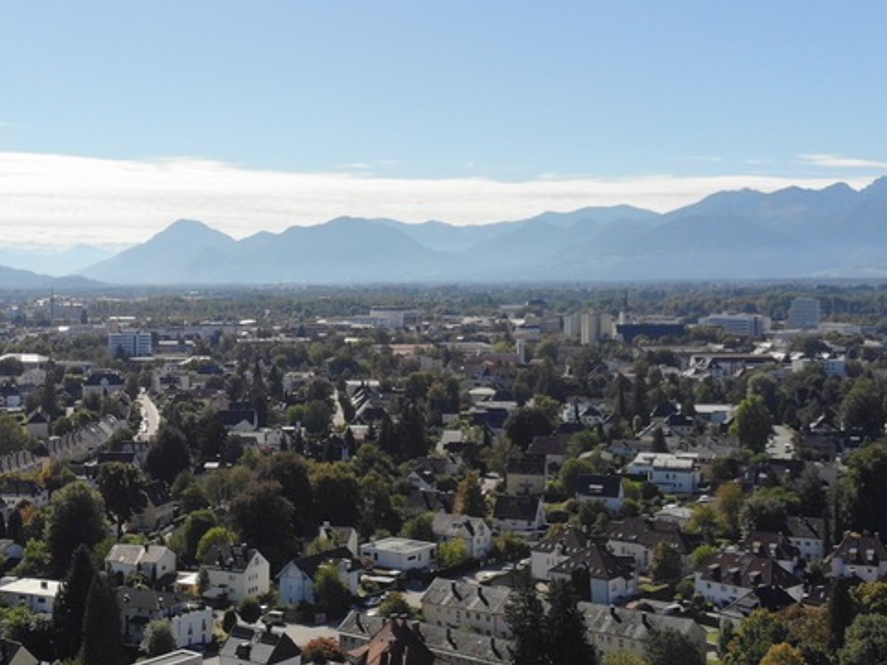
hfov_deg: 37.2
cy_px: 288
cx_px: 311
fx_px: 1306
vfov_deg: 28.5
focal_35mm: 51
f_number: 2.8
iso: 108
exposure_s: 1/1667
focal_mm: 4.5
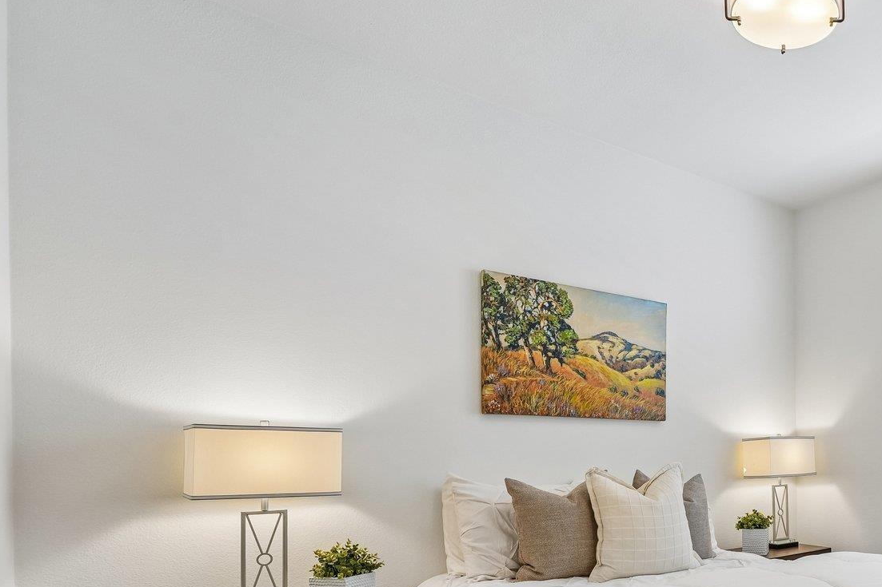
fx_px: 637
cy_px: 460
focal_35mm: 26
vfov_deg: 47.2
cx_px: 804
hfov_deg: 58.6
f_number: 8
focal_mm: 14
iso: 500
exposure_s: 1/15
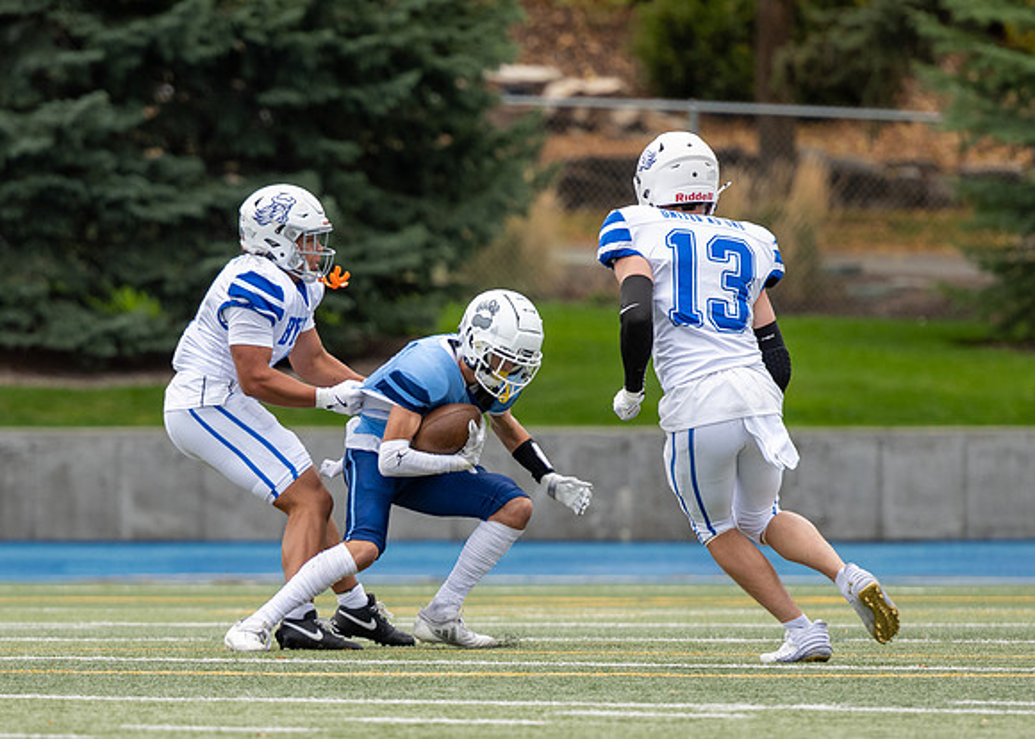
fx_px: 13286
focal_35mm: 452
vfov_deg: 3.2
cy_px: 426
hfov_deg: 4.5
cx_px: 361
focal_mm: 200
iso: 125
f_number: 2.8
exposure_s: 1/1000
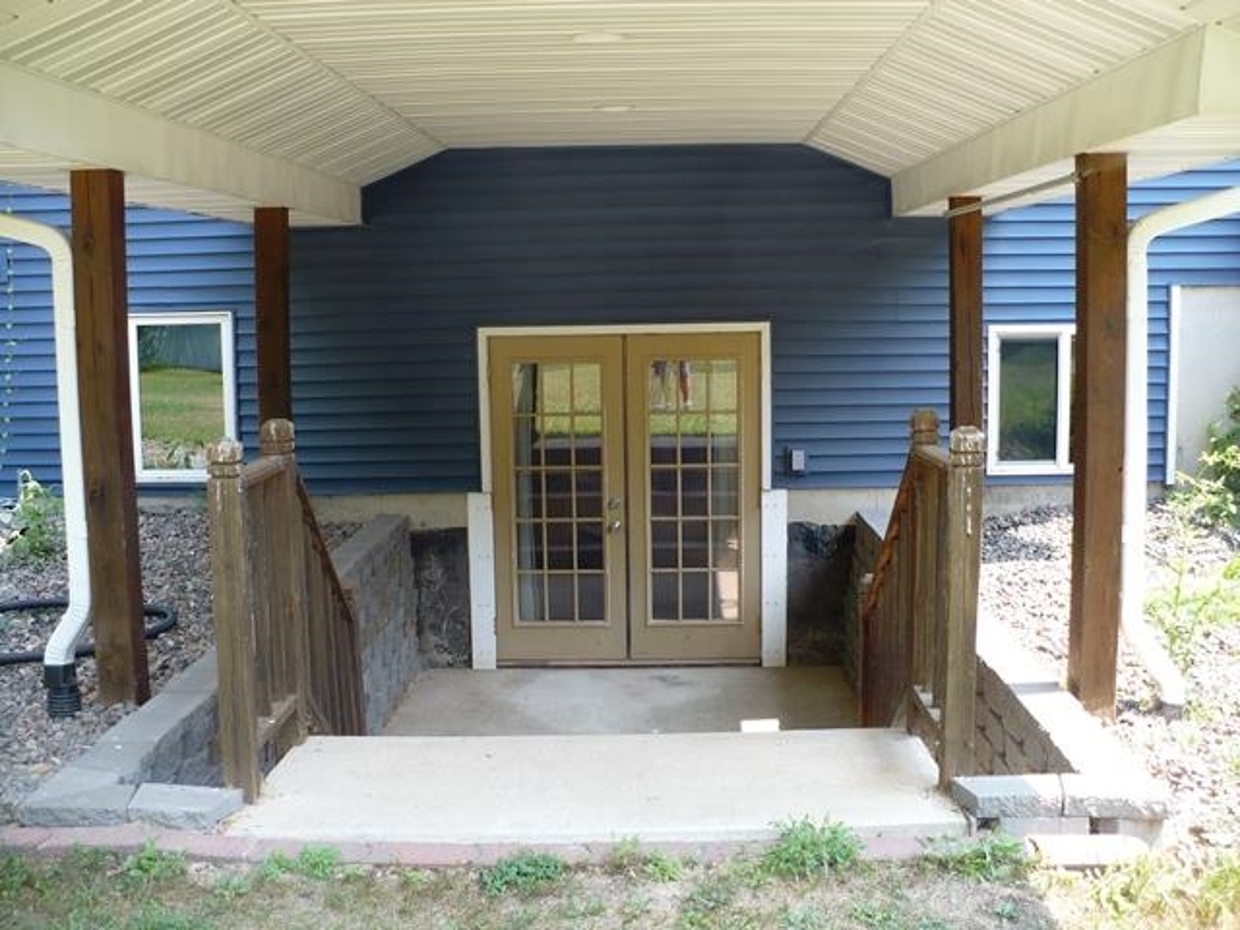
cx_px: 620
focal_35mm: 37
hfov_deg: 50.1
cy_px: 465
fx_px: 1325
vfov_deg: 38.7
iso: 100
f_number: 2.8
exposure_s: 1/125
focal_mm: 6.1
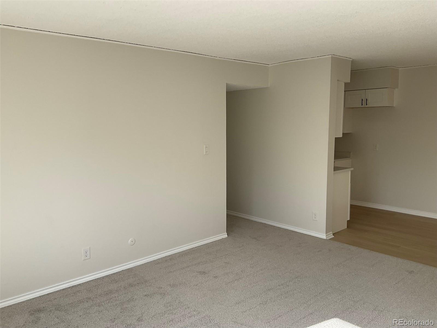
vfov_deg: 48.2
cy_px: 164
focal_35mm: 29
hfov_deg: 61.7
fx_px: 366
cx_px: 218
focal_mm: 3
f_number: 1.8
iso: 16
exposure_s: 1/540
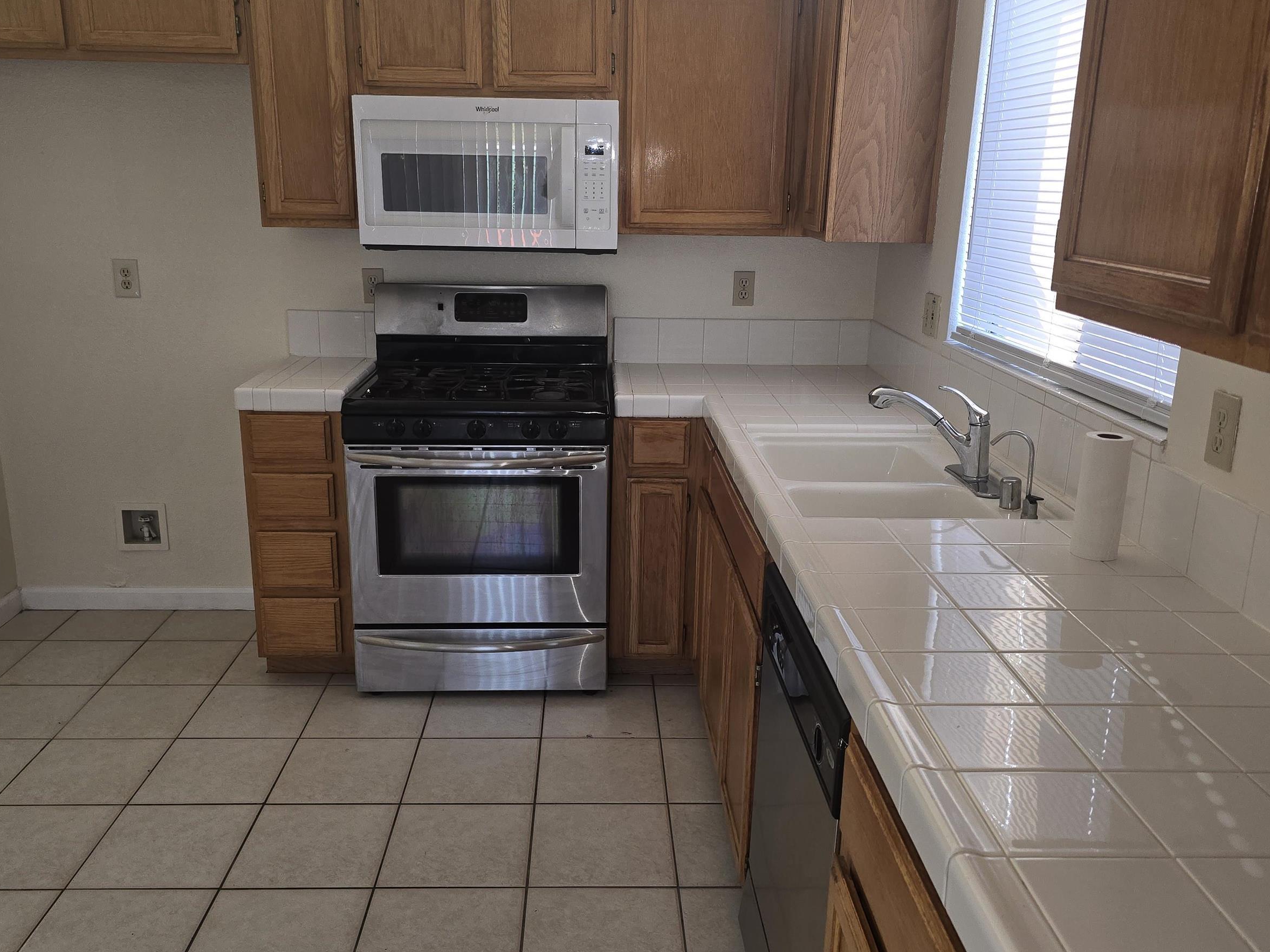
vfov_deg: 46.7
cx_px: 596
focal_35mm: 30
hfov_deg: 59.9
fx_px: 1101
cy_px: 515
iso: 50
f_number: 1.7
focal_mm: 6.3
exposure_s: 1/60
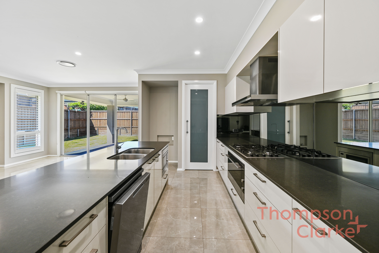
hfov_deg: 104.2
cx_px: 190
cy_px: 126
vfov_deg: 81.3
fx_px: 147
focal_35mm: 14
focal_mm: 14
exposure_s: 1/13
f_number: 7.1
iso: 100
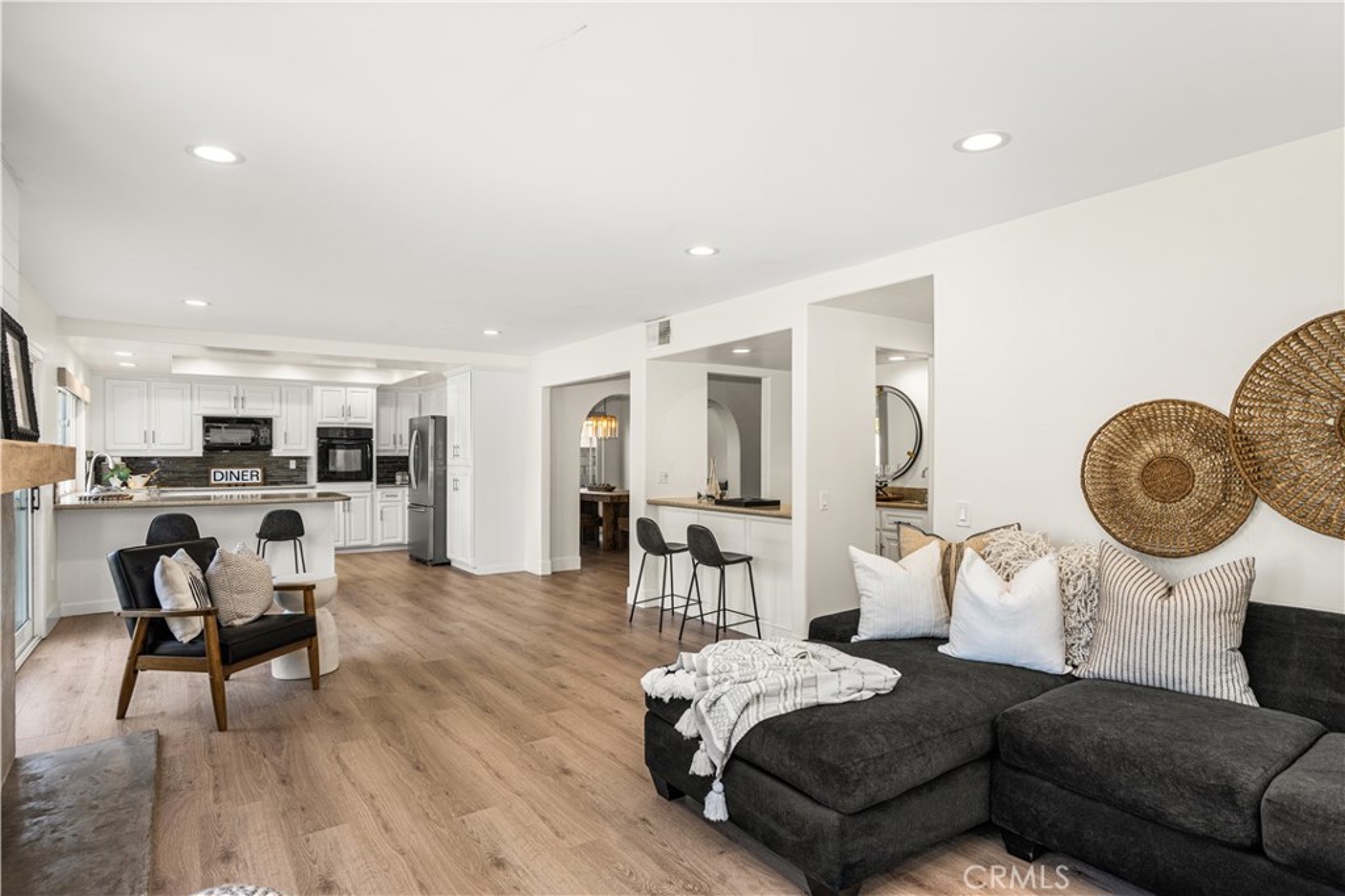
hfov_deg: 88.5
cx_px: 672
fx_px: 691
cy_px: 448
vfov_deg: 65.9
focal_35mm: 18
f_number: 6.3
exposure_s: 1/15
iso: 100
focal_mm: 18.5
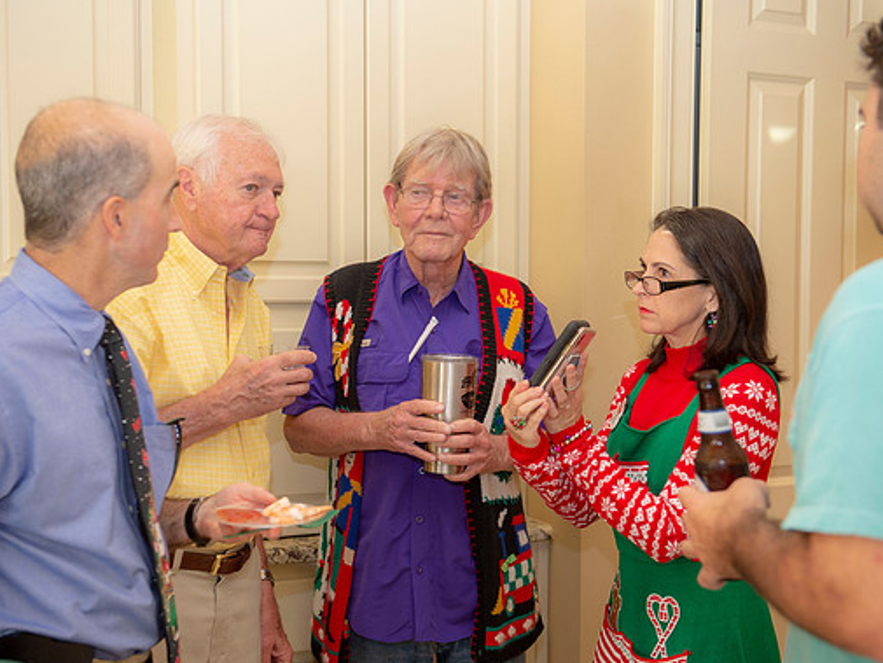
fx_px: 1352
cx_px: 446
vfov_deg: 27.5
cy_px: 331
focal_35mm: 53
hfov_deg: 36.2
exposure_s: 1/60
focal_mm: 48
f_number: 4
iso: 800
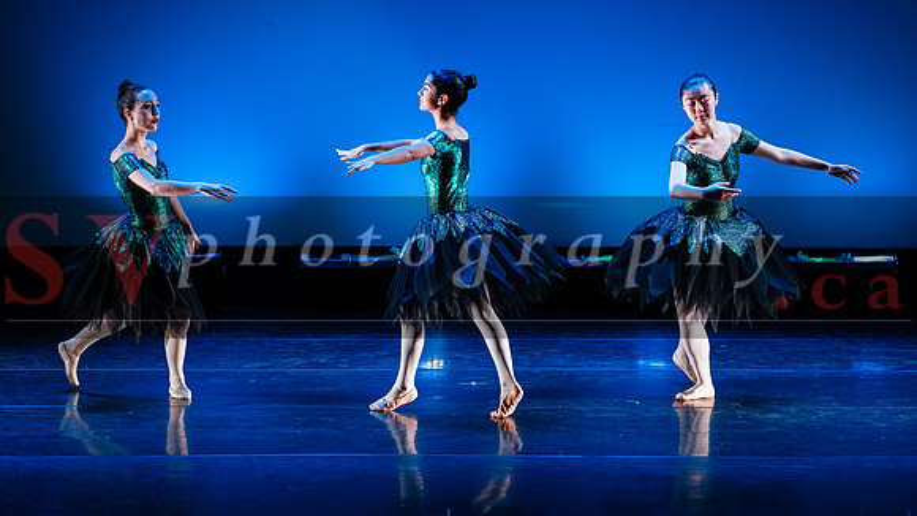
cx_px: 559
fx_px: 3292
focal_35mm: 135
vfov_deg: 8.9
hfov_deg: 15.8
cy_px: 162
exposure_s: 1/500
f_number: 2.8
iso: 1250
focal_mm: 106
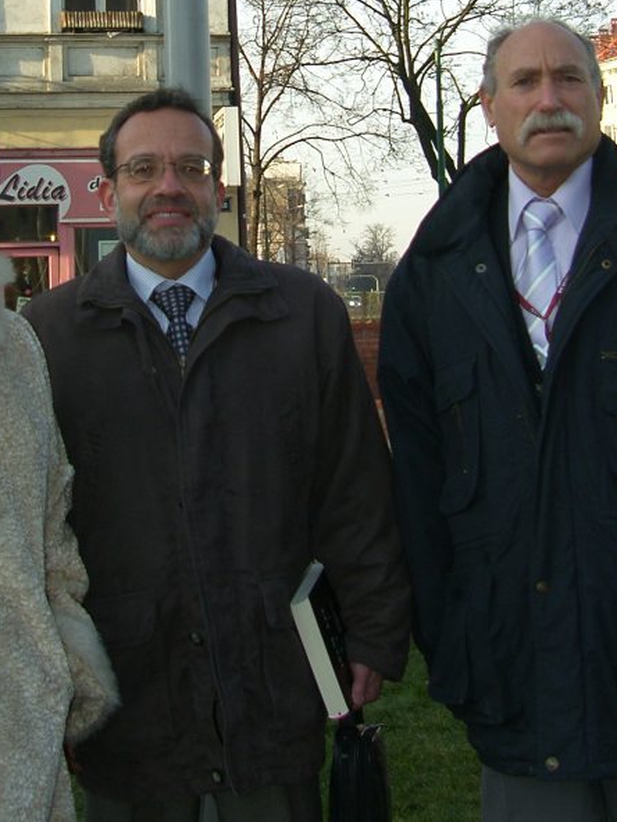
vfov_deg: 29.5
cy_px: 90
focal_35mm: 63
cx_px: 327
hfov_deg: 23.3
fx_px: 1497
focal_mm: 7.4
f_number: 2.2
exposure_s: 1/800
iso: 50
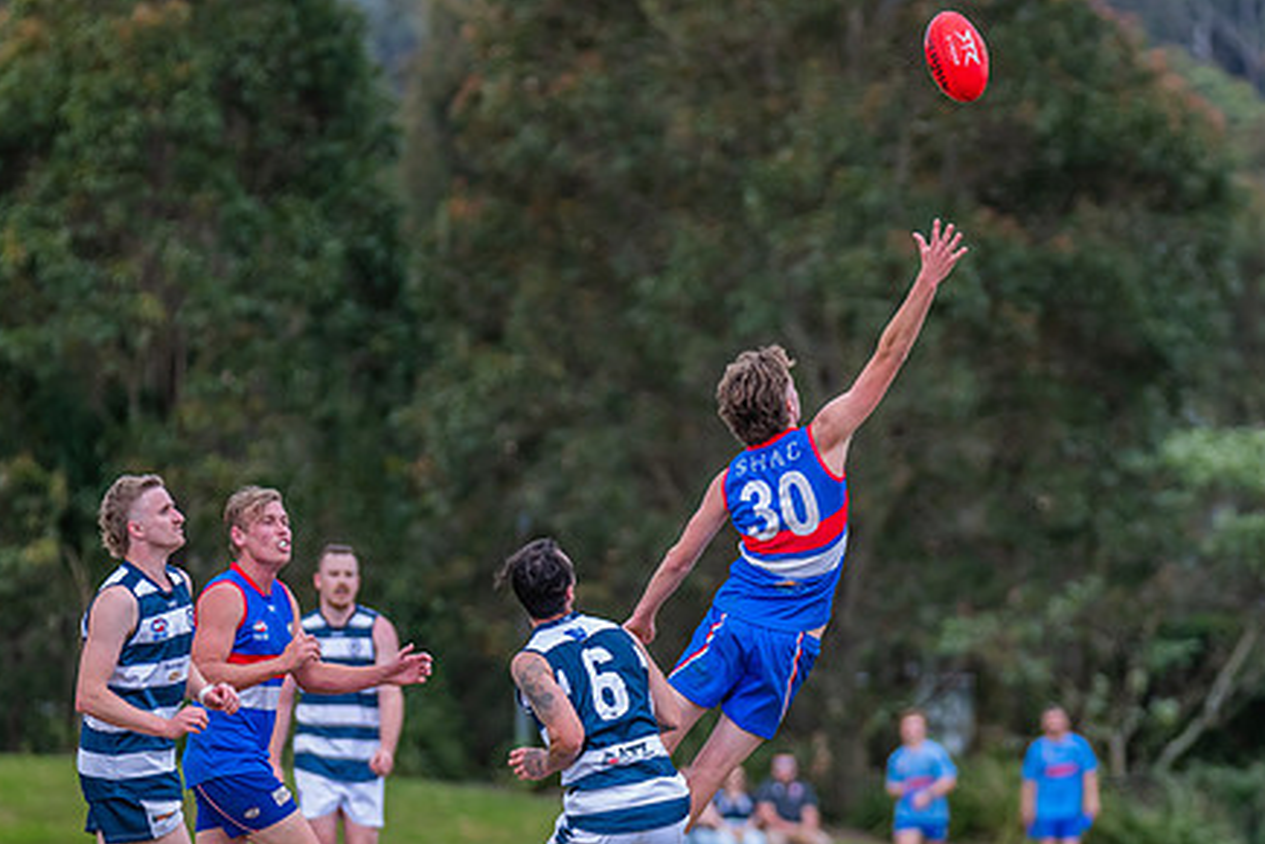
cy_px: 605
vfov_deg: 3.8
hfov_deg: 5.7
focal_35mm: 360
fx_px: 12649
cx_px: 657
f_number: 4.5
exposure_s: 1/2000
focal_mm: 250
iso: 800
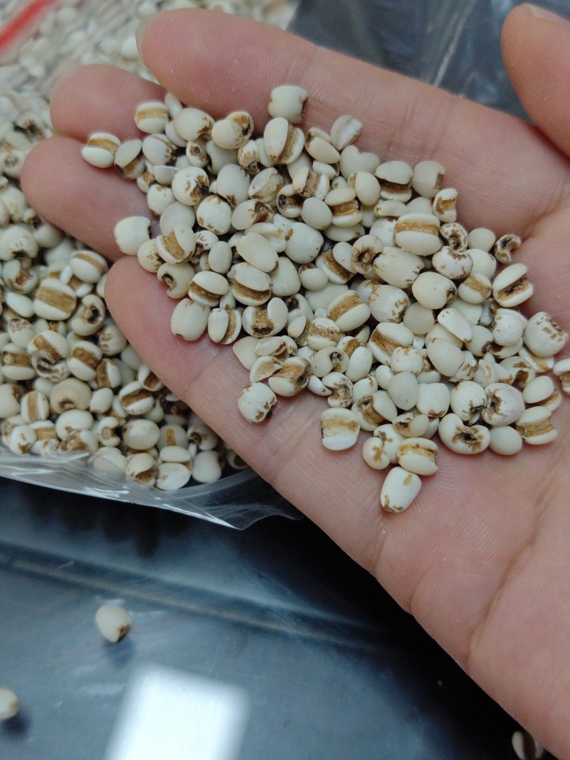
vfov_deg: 40.4
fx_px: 1032
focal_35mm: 47
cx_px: 288
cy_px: 385
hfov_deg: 30.9
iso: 1600
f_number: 2
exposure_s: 1/700
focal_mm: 8.72
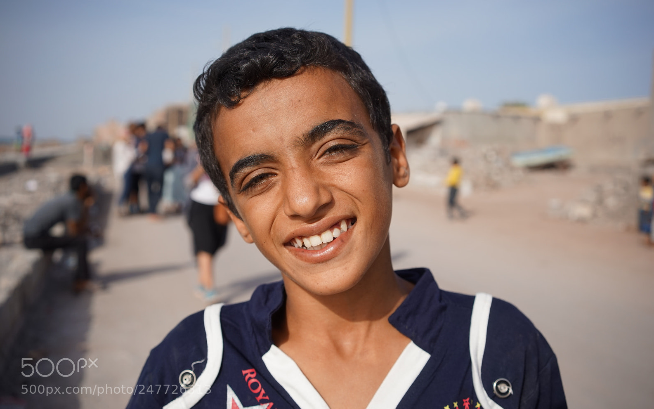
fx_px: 642
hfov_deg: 54.0
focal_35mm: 36
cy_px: 202
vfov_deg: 35.3
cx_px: 326
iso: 100
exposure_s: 1/800
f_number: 5
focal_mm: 35
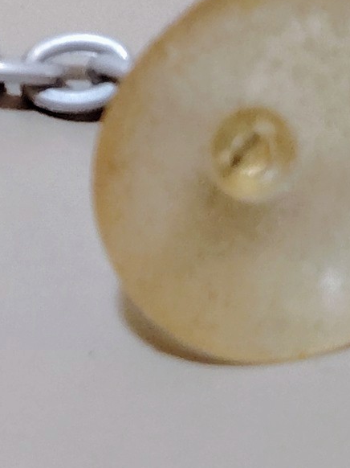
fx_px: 2226
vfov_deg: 11.9
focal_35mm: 165
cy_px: 54
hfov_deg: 8.8
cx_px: -164
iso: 1250
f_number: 1.75
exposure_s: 1/50
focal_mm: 5.25
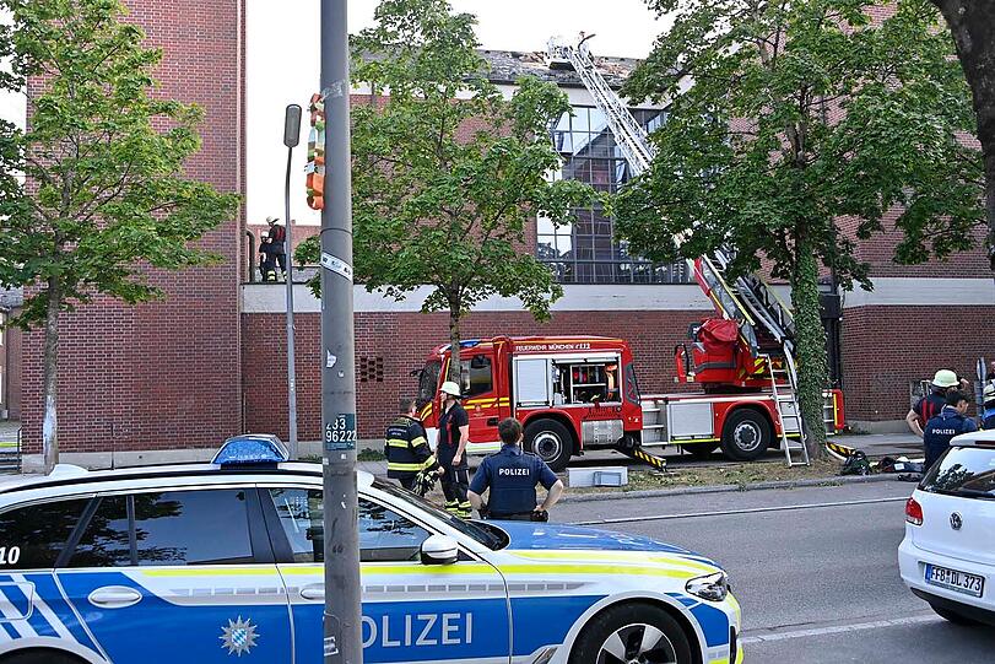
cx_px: 498
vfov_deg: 41.1
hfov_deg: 58.7
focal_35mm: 32
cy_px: 332
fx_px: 885
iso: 3200
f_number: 5
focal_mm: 32
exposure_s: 1/640
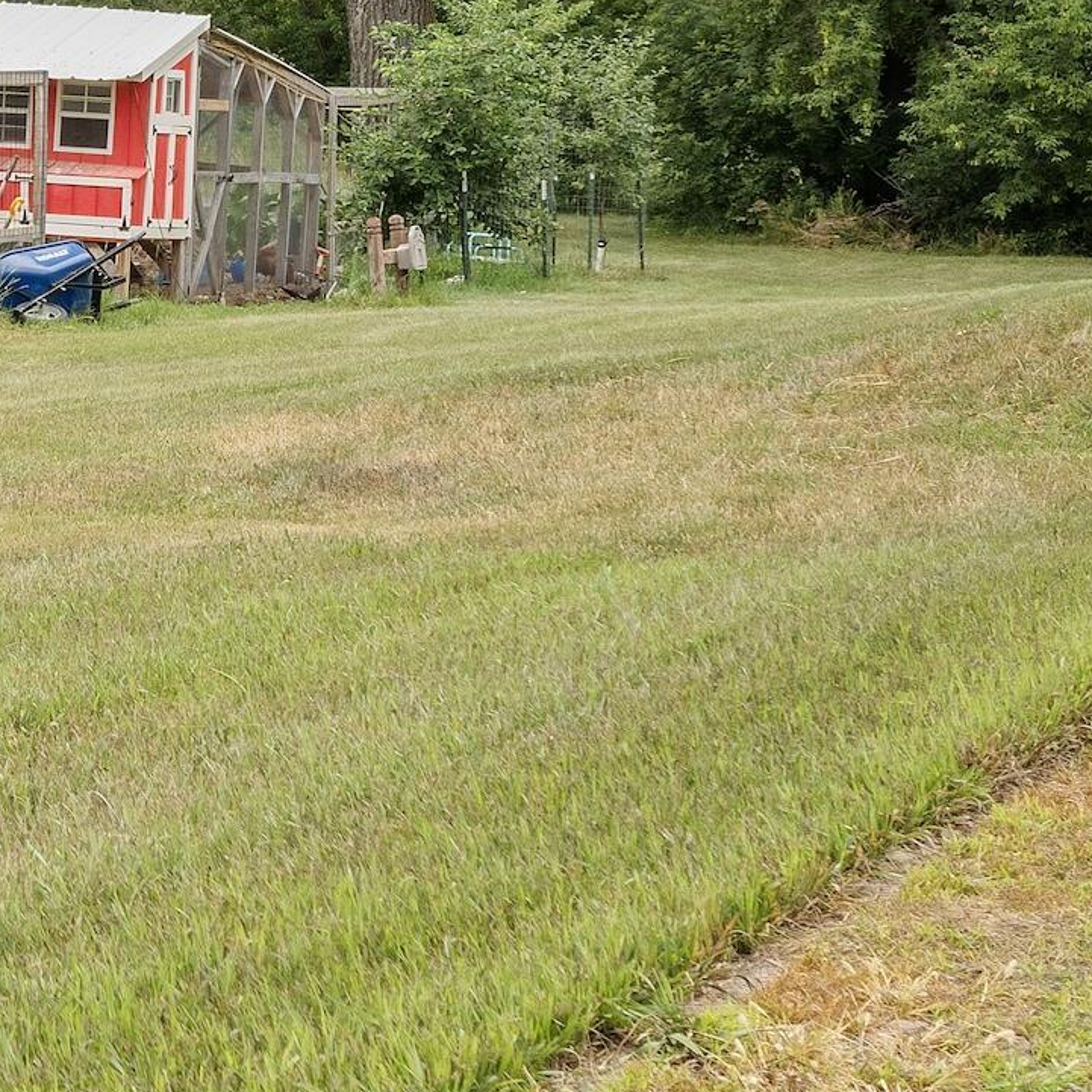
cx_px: -482
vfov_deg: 15.1
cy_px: 35
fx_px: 4069
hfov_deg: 14.4
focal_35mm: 114
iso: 400
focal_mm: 28
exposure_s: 1/80
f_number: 8
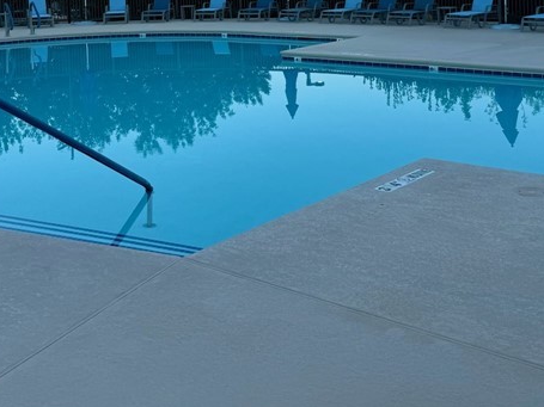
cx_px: 232
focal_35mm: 54
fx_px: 848
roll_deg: +2.6
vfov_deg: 25.2
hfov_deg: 35.5
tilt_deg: -0.4
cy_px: -37
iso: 80
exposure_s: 1/1211
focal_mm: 6.76
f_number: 1.78
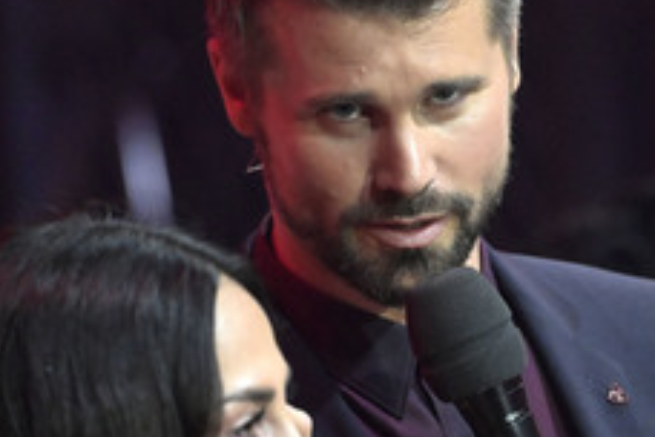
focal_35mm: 752
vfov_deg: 1.8
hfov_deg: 2.7
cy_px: 253
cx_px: 504
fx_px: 13681
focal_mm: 380
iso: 12800
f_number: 5.6
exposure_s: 1/320
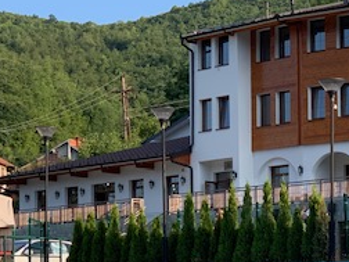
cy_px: 226
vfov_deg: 11.2
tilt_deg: +3.8
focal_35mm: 132
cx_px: 302
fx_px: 1331
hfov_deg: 14.8
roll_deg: +0.5
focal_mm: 6
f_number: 2.4
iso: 16
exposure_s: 1/400
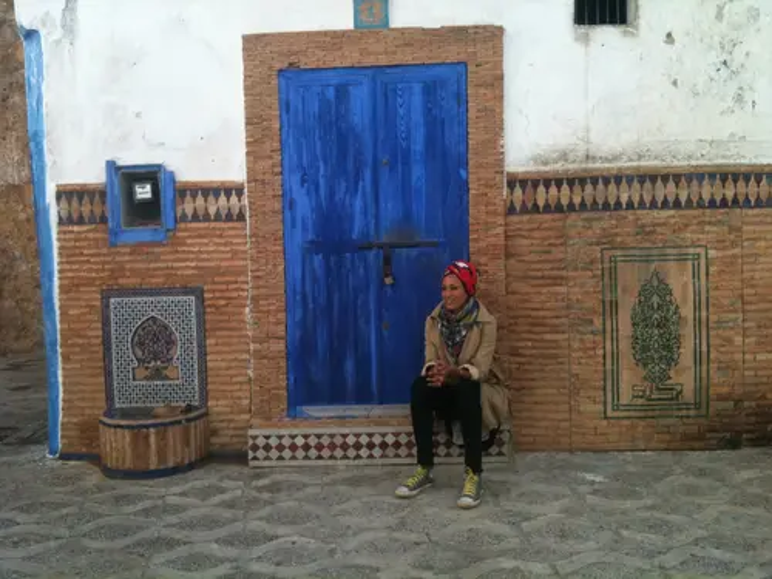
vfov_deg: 40.7
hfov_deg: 52.6
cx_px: 386
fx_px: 781
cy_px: 290
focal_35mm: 35
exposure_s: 1/610
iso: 64
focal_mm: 3.85
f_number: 2.8
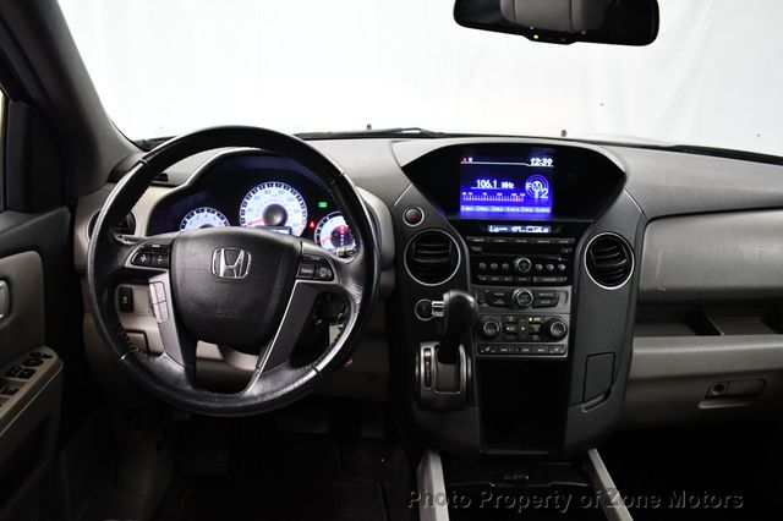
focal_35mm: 30
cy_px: 260
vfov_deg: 43.6
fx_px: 652
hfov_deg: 62.0
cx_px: 392
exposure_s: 1/100
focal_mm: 20
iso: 3200
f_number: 3.5
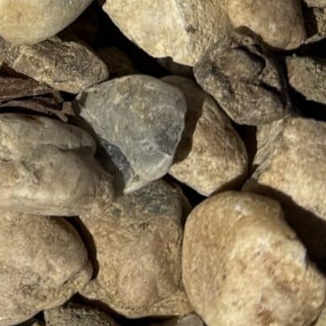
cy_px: -192
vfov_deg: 11.7
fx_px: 1513
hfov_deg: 11.0
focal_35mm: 142
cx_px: -358
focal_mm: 6.76
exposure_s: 1/12346
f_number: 1.78
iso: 64
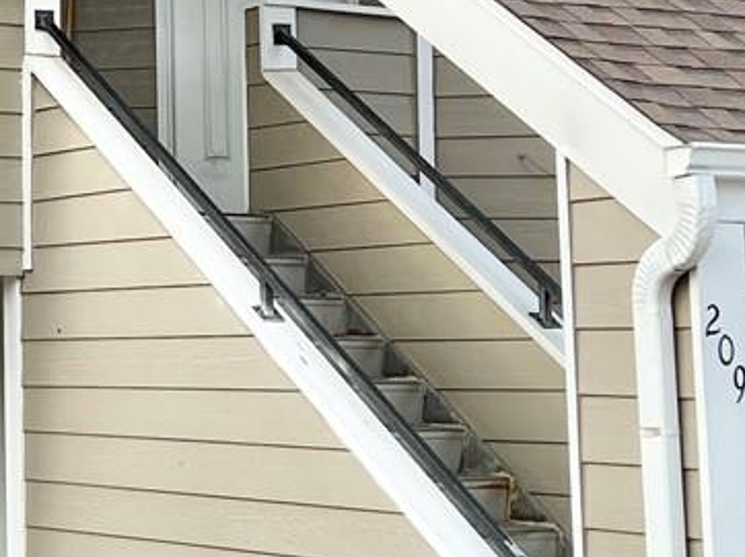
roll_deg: +0.5
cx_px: -165
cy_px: -8
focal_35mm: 115
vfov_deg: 12.7
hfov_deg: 16.4
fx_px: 2473
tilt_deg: +12.9
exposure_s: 1/1038
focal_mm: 5.7
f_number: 1.5
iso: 50
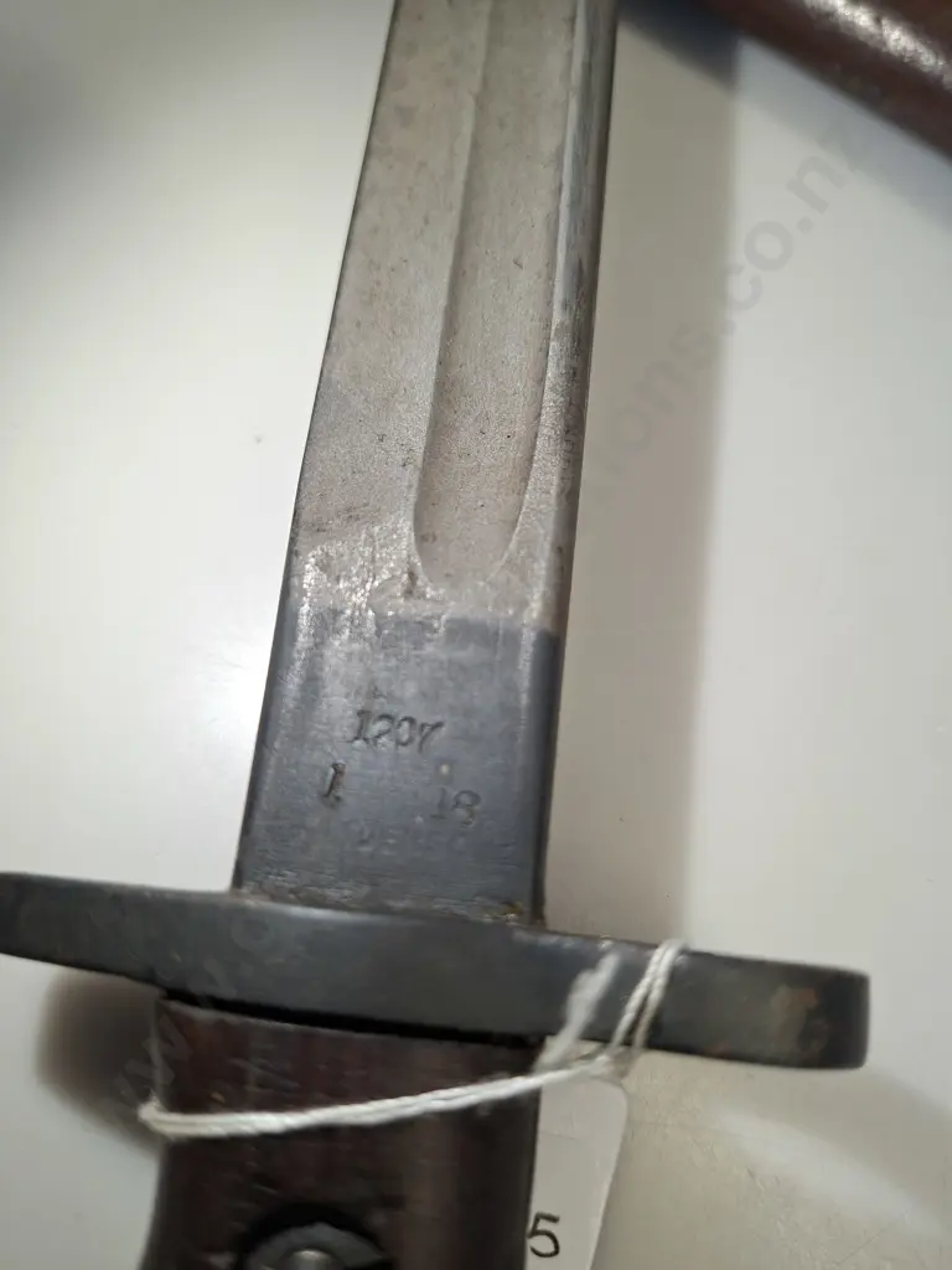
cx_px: 476
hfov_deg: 58.9
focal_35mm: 23
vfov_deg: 73.9
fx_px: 843
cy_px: 635
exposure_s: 1/100
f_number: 1.8
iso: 125
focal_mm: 5.54
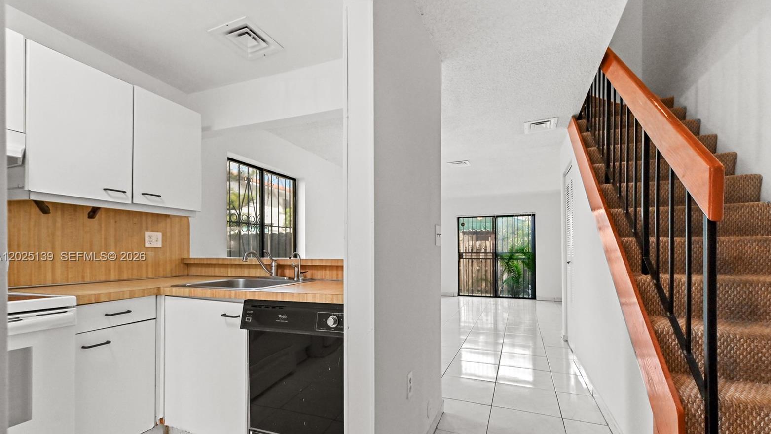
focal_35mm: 15
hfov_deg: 103.0
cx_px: 387
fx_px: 307
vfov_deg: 69.9
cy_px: 257
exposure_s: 1/60
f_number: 9
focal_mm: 14
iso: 1250
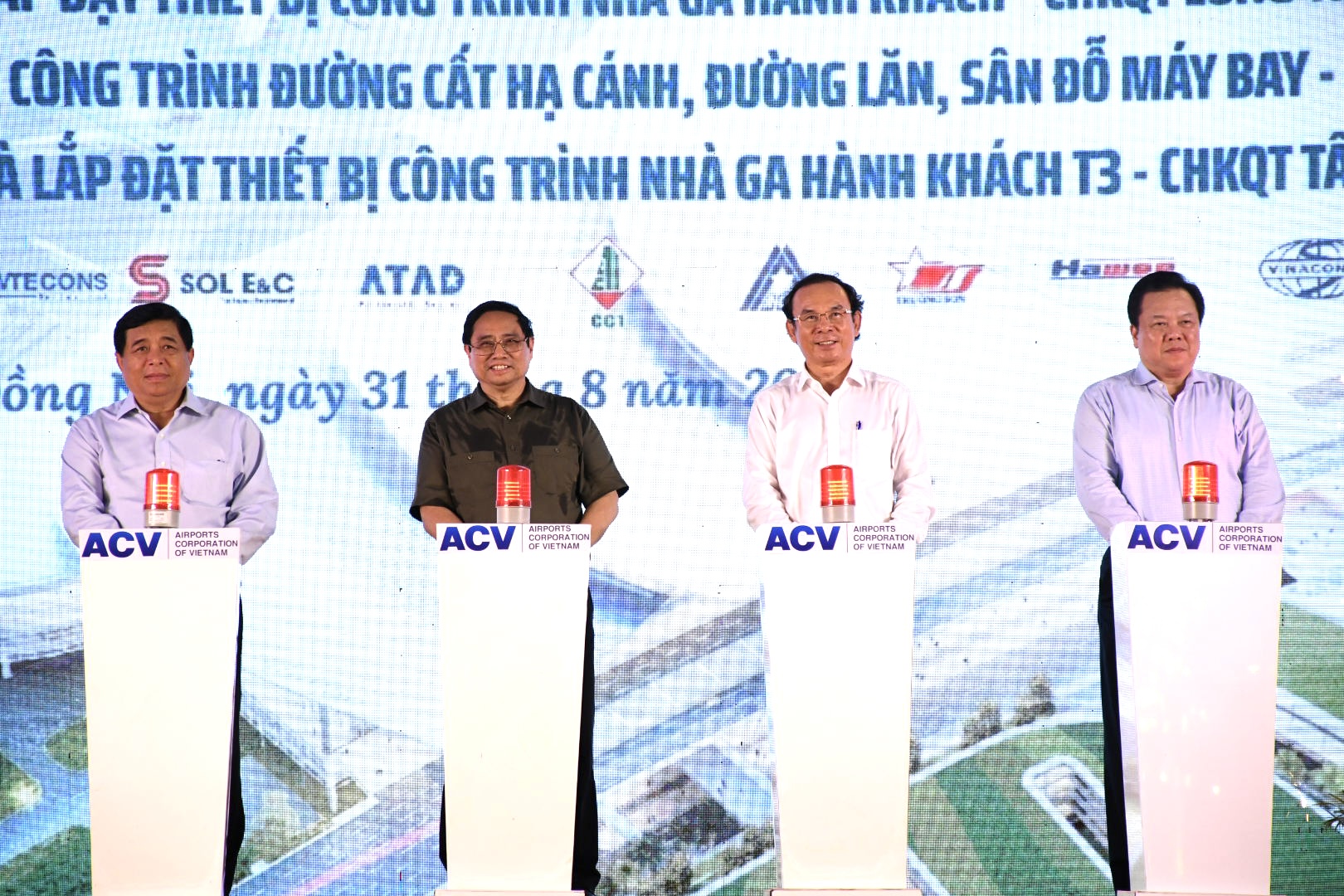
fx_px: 6495
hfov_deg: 11.8
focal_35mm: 174
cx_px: 672
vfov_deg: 7.9
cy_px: 448
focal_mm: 116
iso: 1600
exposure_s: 1/200
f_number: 5.6
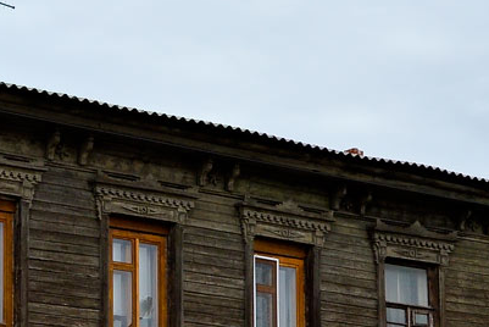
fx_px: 2134
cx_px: 140
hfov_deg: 13.0
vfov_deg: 8.7
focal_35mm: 157
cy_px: 372
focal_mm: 28
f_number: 5.6
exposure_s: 1/320
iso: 200
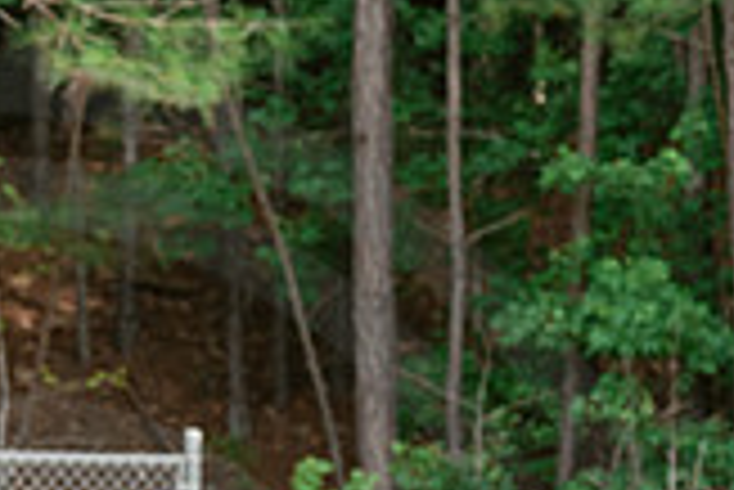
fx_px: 23794
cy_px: 881
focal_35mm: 1166
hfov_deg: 1.8
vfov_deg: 1.2
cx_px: -162
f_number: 4
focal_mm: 200
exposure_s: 1/1000
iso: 250
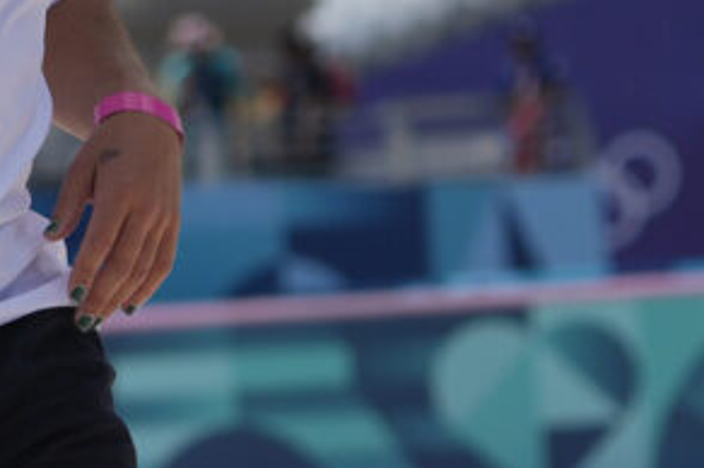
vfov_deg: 3.8
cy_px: -297
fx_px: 7032
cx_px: -166
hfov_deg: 5.7
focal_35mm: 360
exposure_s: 1/6400
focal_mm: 70
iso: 200
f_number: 2.8
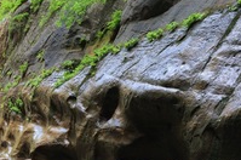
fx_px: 528
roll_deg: +0.6
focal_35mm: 79
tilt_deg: -5.4
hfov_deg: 24.8
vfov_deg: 16.6
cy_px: 182
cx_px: 12
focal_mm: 4.15
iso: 50
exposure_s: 1/120
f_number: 2.2
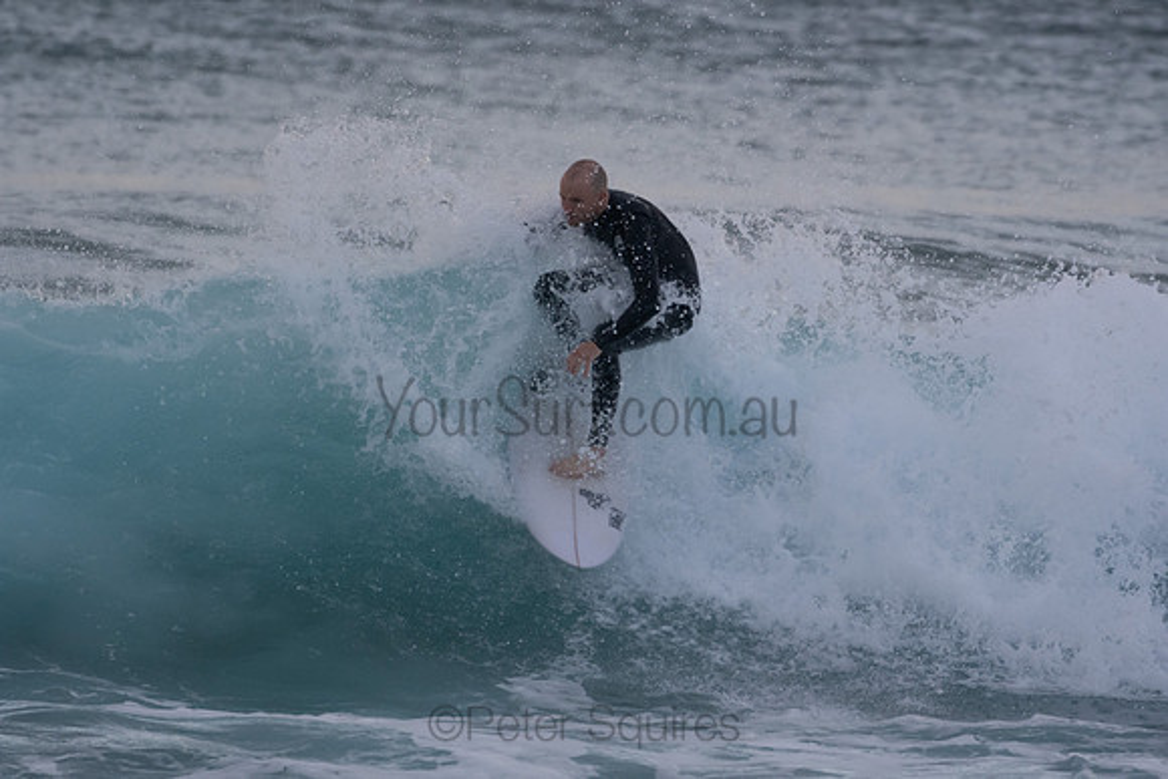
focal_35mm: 600
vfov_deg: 2.3
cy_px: 390
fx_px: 19470
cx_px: 584
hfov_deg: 3.4
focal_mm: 400
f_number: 5.6
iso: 1250
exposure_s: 1/1250
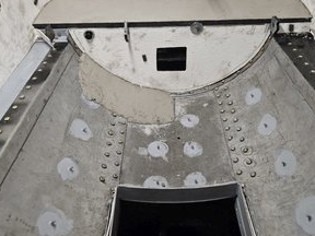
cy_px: 75
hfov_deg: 56.8
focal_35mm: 32
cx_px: 170
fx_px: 291
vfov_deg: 43.4
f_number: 1.8
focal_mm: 5.4
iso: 250
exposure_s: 1/120
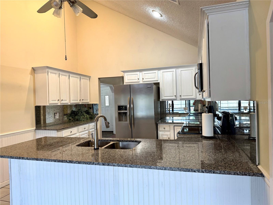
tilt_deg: -1.2
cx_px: 136
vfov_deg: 56.8
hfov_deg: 71.6
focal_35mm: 24
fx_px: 189
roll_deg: +1.7
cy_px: 102
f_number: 1.78
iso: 160
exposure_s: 1/60
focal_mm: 6.76
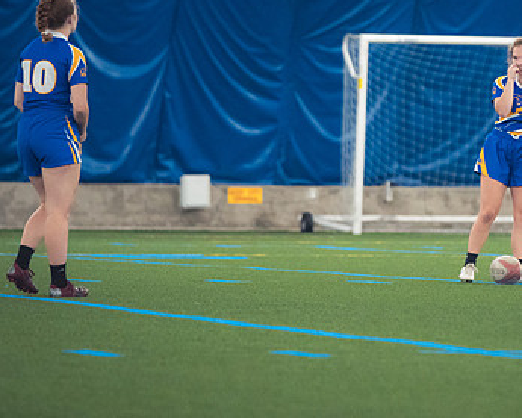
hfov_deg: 4.1
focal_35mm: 473
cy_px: 141
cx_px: 413
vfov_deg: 3.3
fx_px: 7307
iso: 4000
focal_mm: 200
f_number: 2.8
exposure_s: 1/320
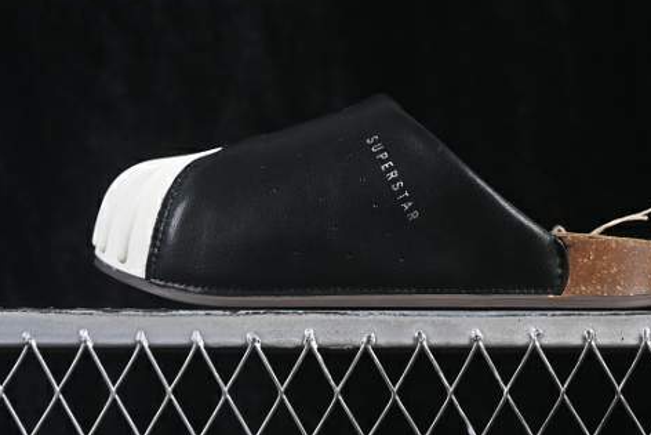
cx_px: 389
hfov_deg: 17.6
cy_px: 101
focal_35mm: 116
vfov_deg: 11.8
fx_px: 2098
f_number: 6.3
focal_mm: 50
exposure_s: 1/60
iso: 160
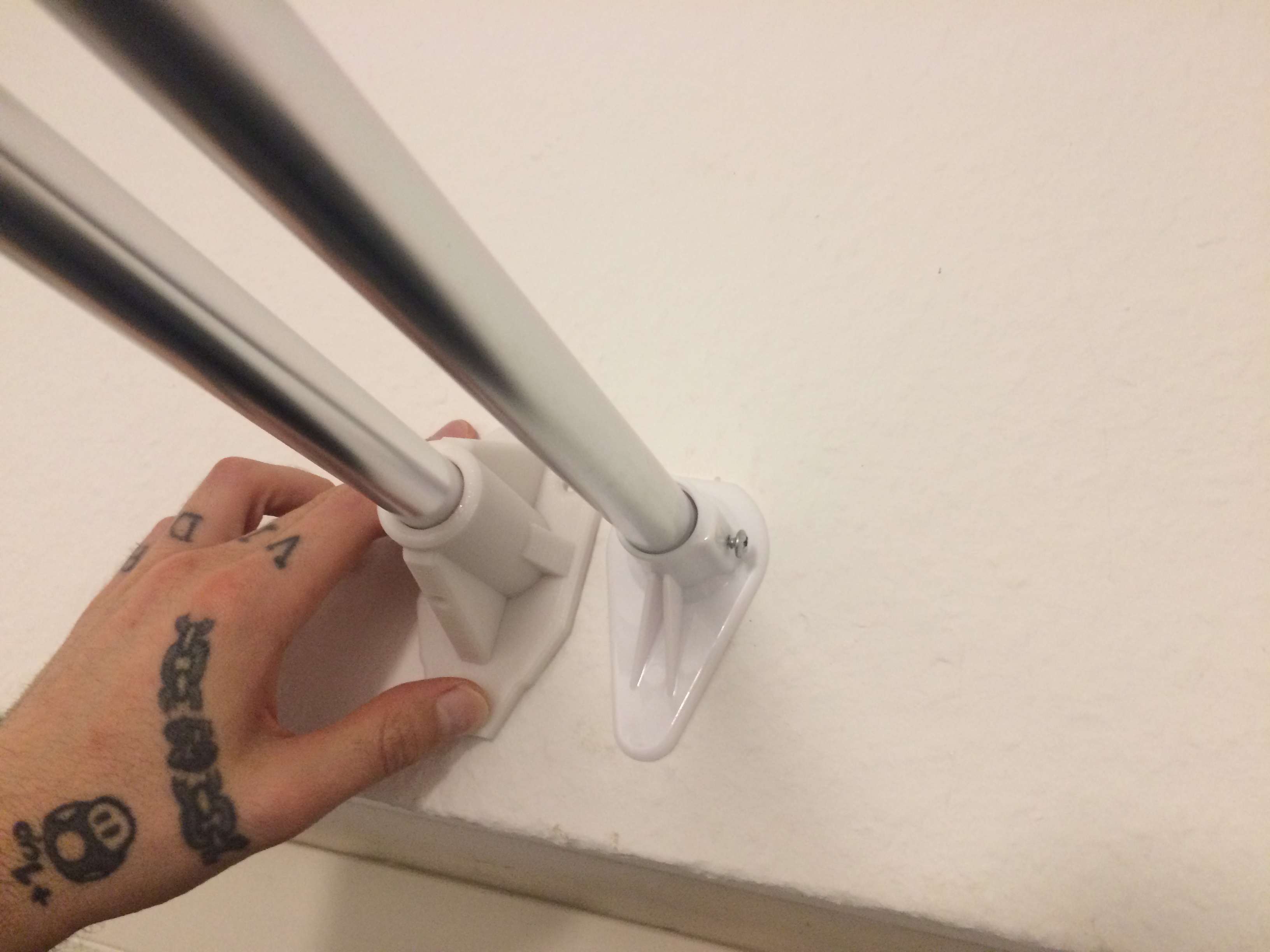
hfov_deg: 61.7
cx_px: 635
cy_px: 476
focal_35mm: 29
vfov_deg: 48.2
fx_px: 1064
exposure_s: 1/33
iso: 250
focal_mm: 4.15
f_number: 2.2
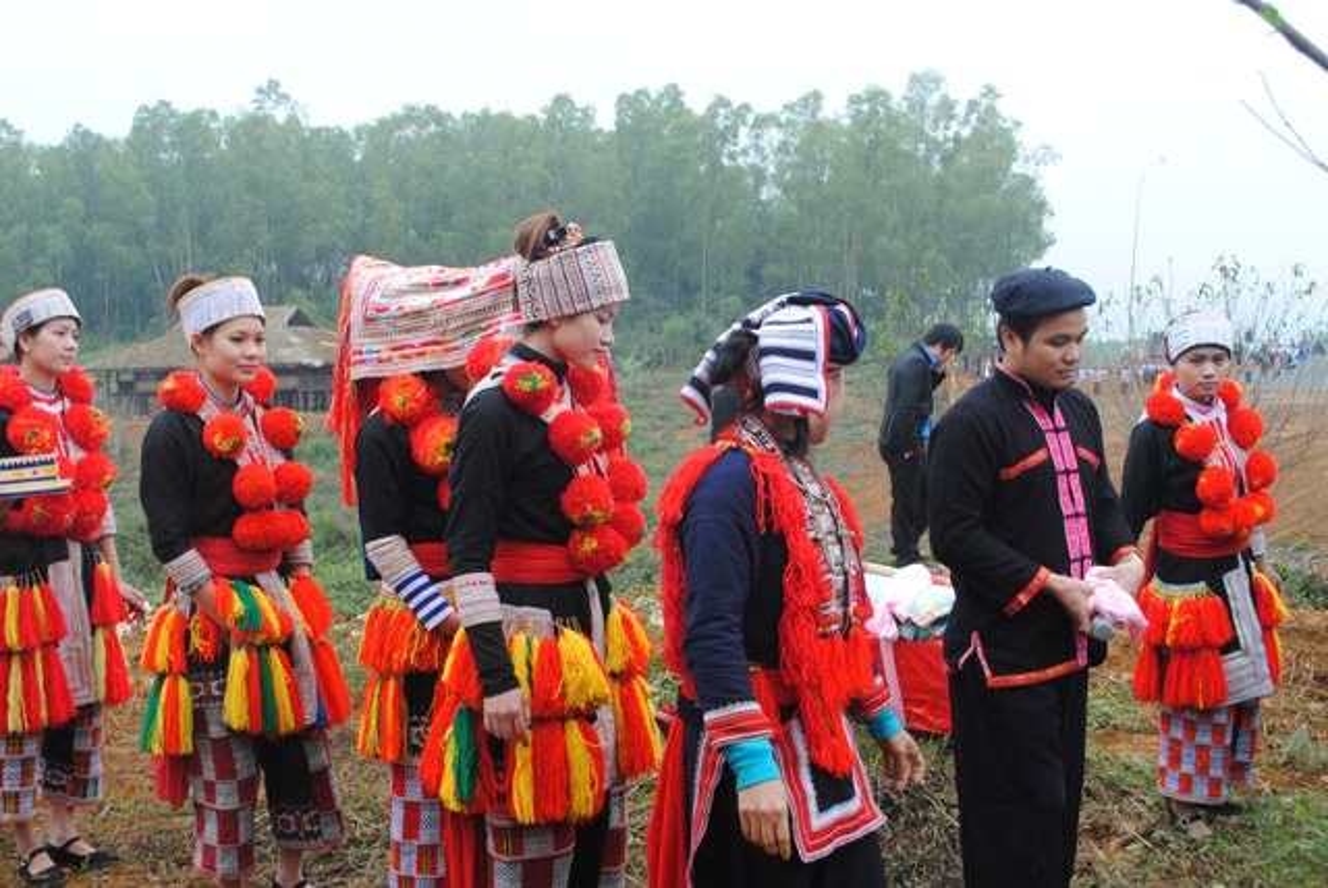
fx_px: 1440
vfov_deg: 34.3
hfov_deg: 49.5
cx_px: 664
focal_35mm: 39
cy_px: 444
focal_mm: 26
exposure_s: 1/200
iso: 800
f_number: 7.1
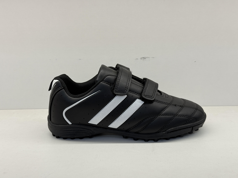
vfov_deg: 30.3
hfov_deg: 39.7
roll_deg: +1.2
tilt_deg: -13.7
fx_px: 330
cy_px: 89
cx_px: 119
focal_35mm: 48
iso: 50
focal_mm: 6.76
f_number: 1.78
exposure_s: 1/193
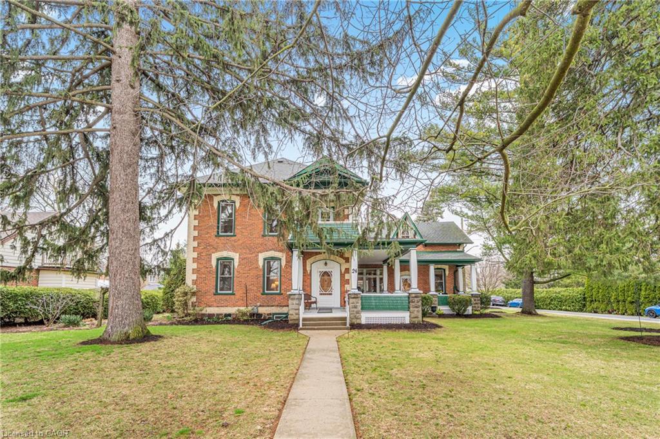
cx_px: 330
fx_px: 293
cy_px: 220
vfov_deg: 73.7
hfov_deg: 96.8
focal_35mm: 16
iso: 250
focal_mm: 16
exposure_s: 1/50
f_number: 9
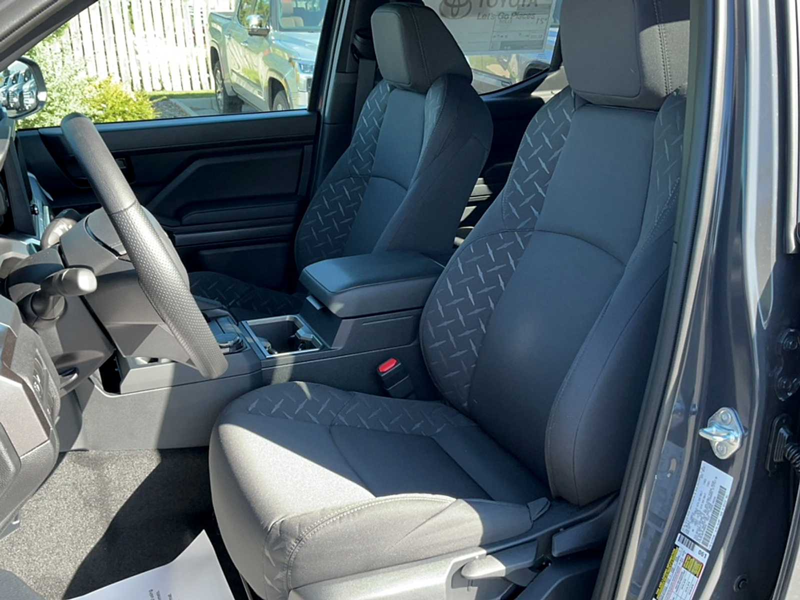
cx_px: 400
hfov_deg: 60.0
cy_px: 300
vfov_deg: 46.8
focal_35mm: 30
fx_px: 693
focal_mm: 3
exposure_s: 1/120
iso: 25
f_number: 1.8
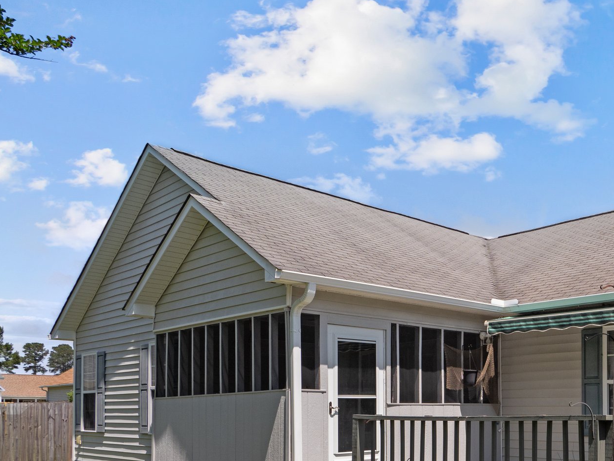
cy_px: 344
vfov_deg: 38.7
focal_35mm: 36
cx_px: 501
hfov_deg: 48.2
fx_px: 639
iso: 200
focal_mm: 11
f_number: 5.6
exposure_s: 1/1250
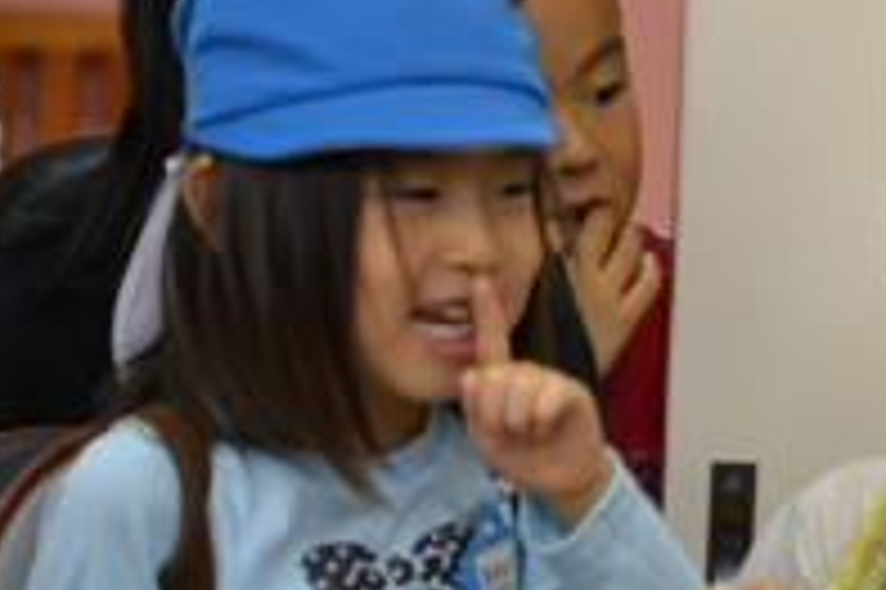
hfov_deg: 6.7
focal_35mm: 305
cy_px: 349
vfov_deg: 4.5
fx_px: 7500
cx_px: 864
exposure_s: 1/60
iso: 720
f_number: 4.5
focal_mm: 100
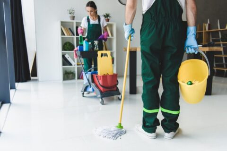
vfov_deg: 41.1
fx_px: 202
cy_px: 76
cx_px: 114
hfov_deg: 58.7
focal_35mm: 32
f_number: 2.8
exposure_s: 1/500
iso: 400
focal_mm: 32
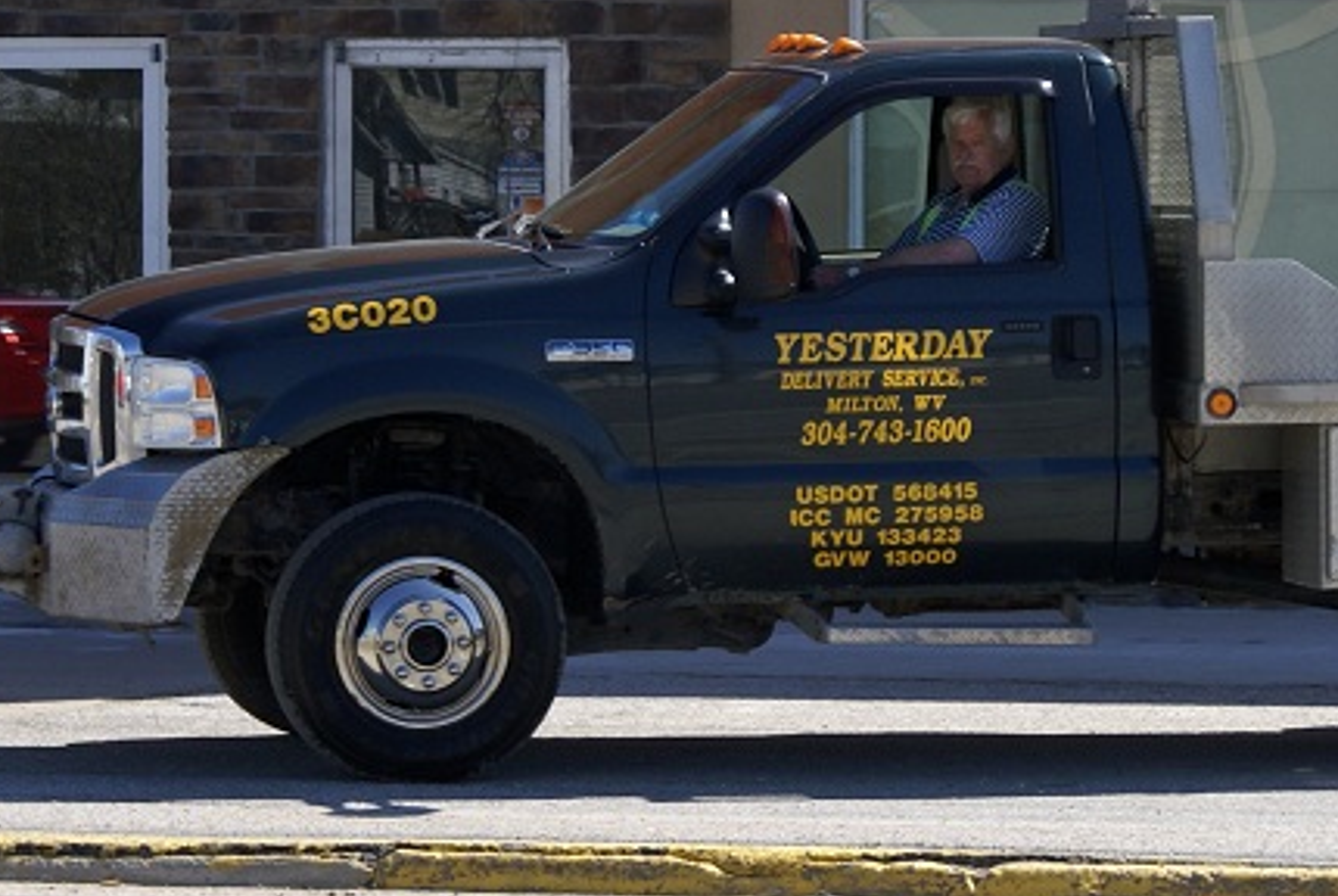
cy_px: 502
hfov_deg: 8.4
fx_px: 9081
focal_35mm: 244
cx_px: 1114
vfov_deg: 5.6
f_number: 7.1
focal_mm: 70
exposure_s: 1/200
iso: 100
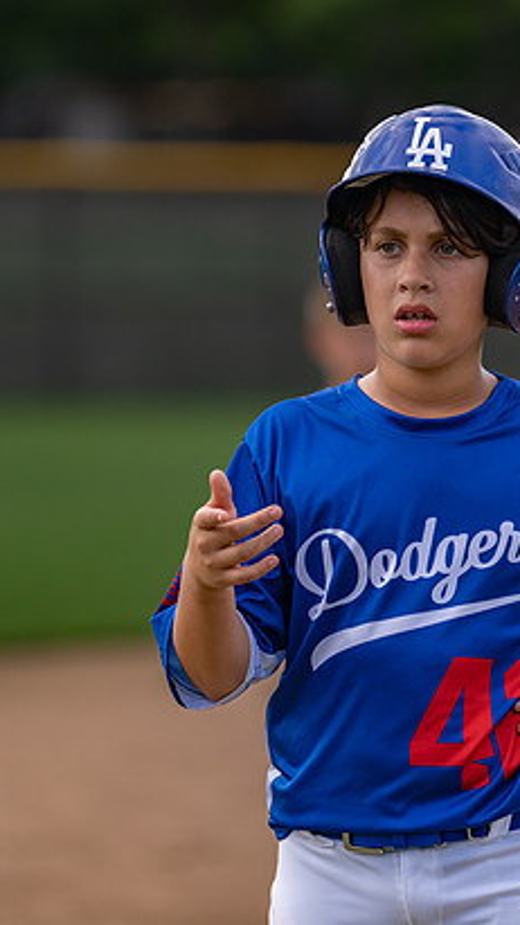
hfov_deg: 3.8
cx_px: 414
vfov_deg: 6.7
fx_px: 7873
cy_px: 461
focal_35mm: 321
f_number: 2.8
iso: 250
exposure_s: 1/2000
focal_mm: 200
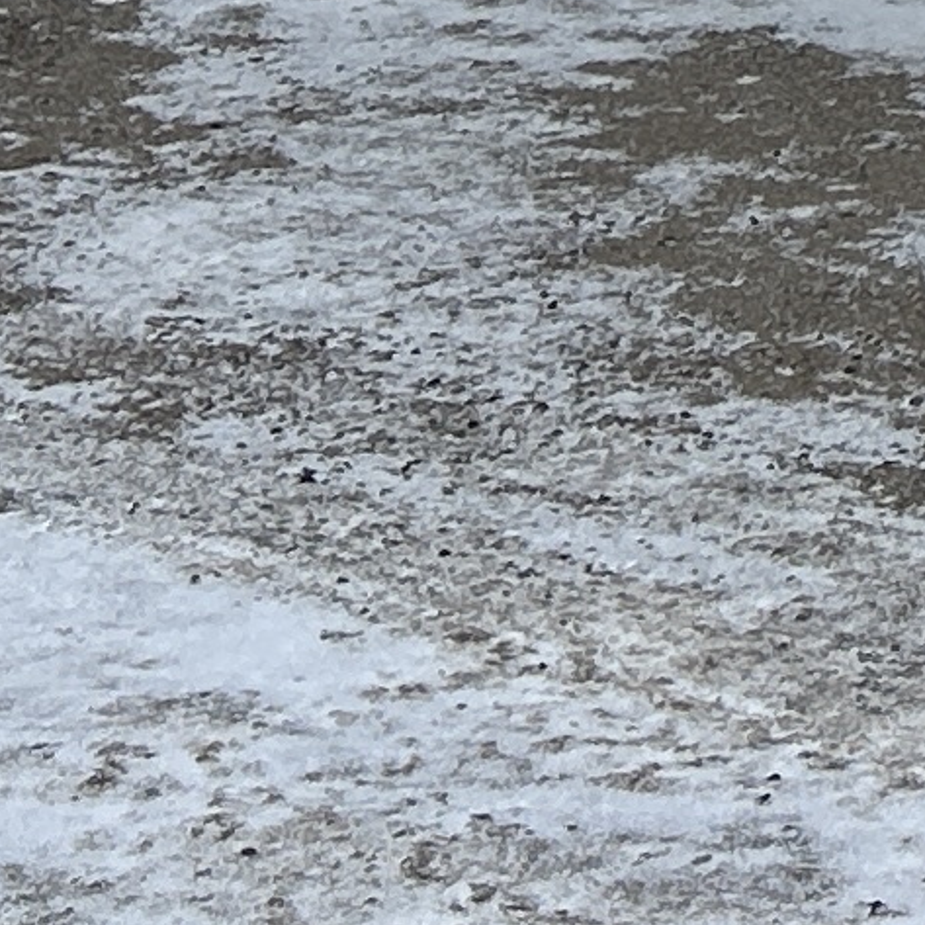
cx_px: 2245
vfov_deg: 8.1
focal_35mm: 196
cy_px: -1402
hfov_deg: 8.2
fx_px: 5926
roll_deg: -2.3
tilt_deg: -1.3
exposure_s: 1/1645
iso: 50
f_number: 1.5
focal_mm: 5.7
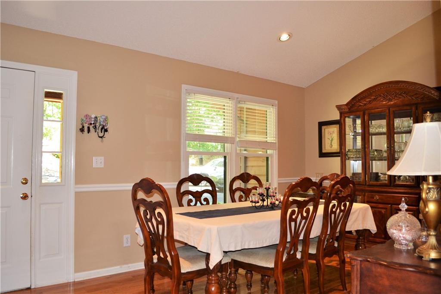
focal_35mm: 27
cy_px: 147
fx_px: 331
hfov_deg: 67.4
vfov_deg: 47.9
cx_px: 220
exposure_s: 1/60
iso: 640
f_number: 3.5
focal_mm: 18
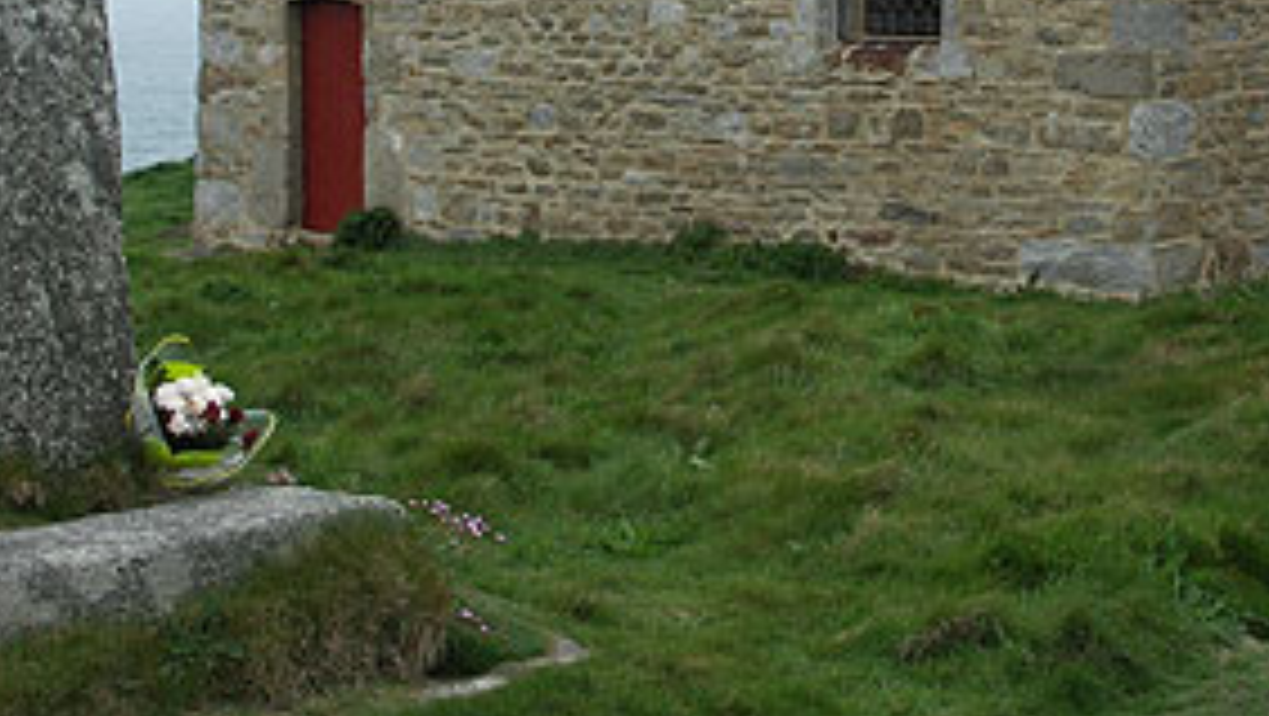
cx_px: 738
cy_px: -27
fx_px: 2693
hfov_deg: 26.5
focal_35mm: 80
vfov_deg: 14.8
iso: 50
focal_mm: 11.9
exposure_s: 1/160
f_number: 5.6
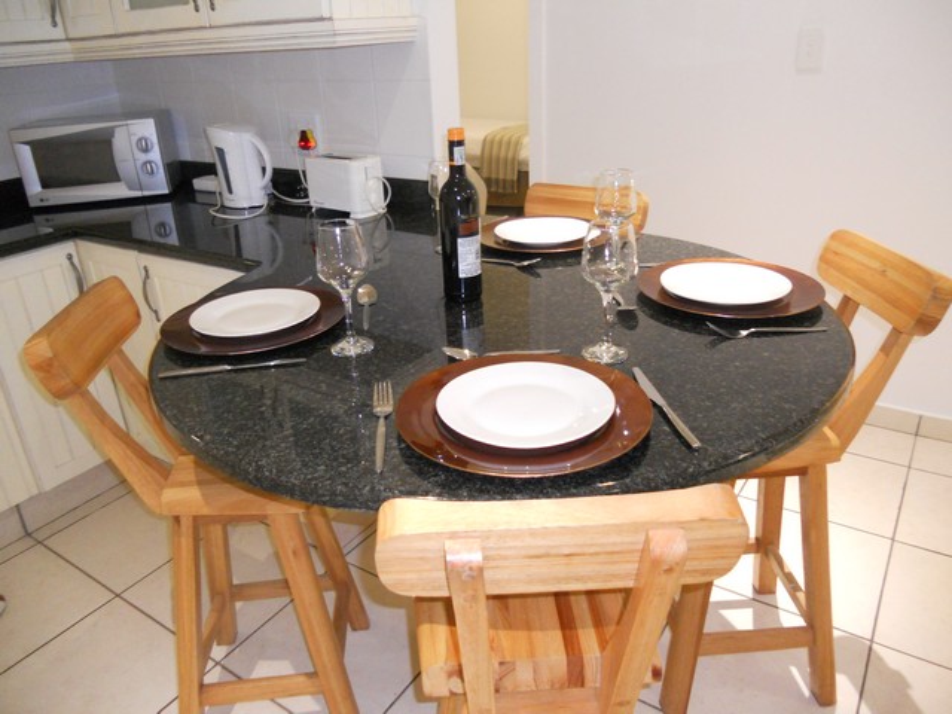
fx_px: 743
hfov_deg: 65.3
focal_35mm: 27
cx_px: 476
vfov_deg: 51.4
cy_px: 357
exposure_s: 1/6
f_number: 3.2
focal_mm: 4.9
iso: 400
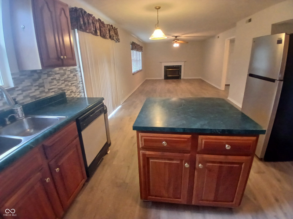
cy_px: 110
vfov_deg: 74.7
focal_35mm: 17
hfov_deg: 91.0
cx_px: 146
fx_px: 144
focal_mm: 1.4
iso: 320
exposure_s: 1/30
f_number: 2.2
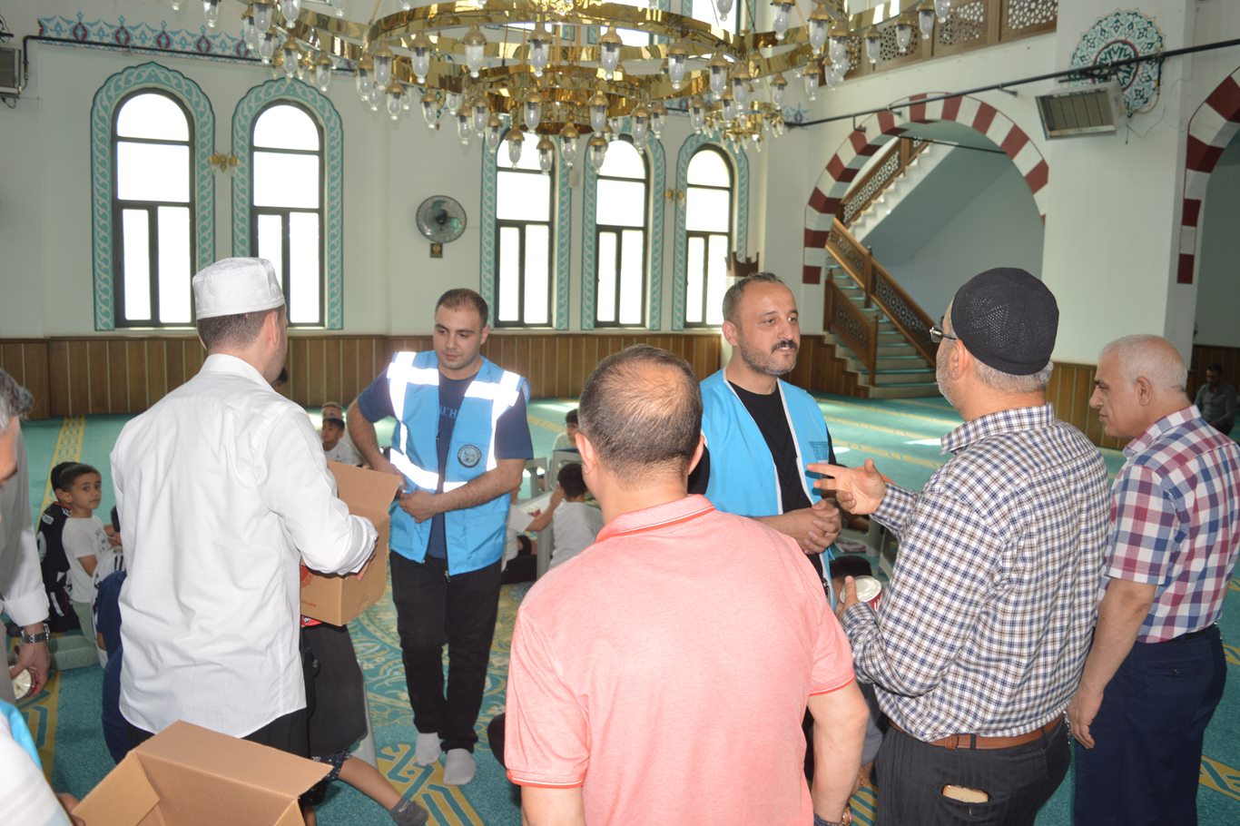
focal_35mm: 27
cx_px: 620
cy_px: 413
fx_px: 930
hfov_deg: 67.4
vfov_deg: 47.9
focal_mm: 18
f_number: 4
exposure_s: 1/125
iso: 360
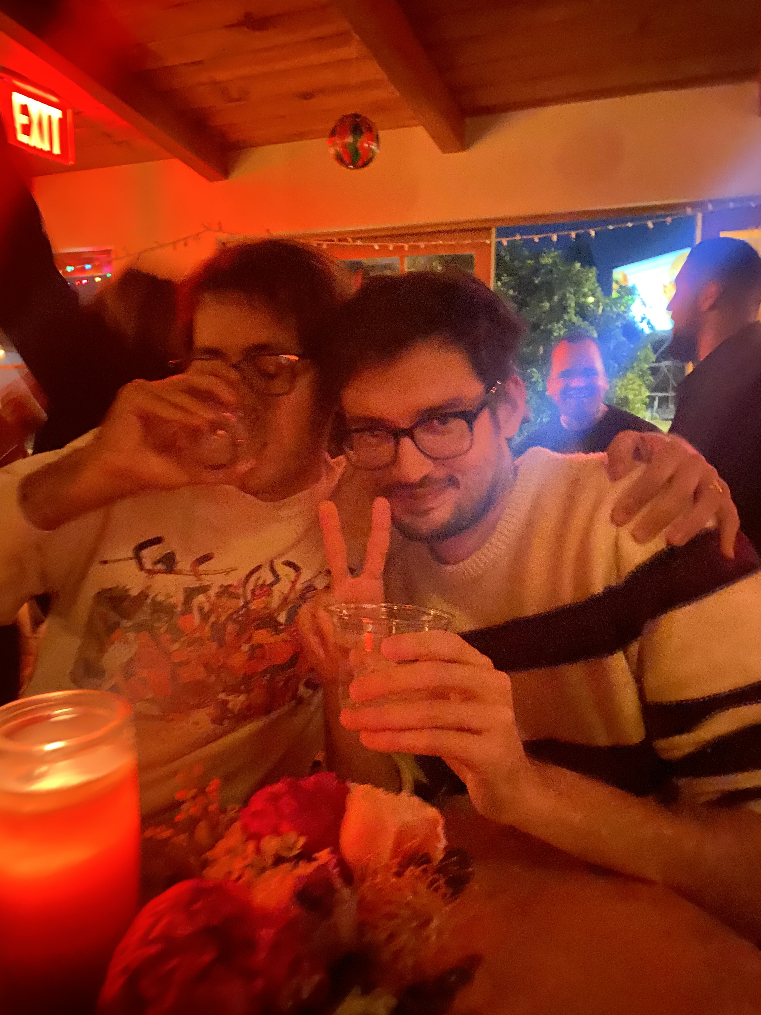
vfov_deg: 67.3
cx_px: 380
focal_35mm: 26
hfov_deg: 53.1
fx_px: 762
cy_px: 508
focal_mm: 4.25
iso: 2500
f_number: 1.8
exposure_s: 1/8
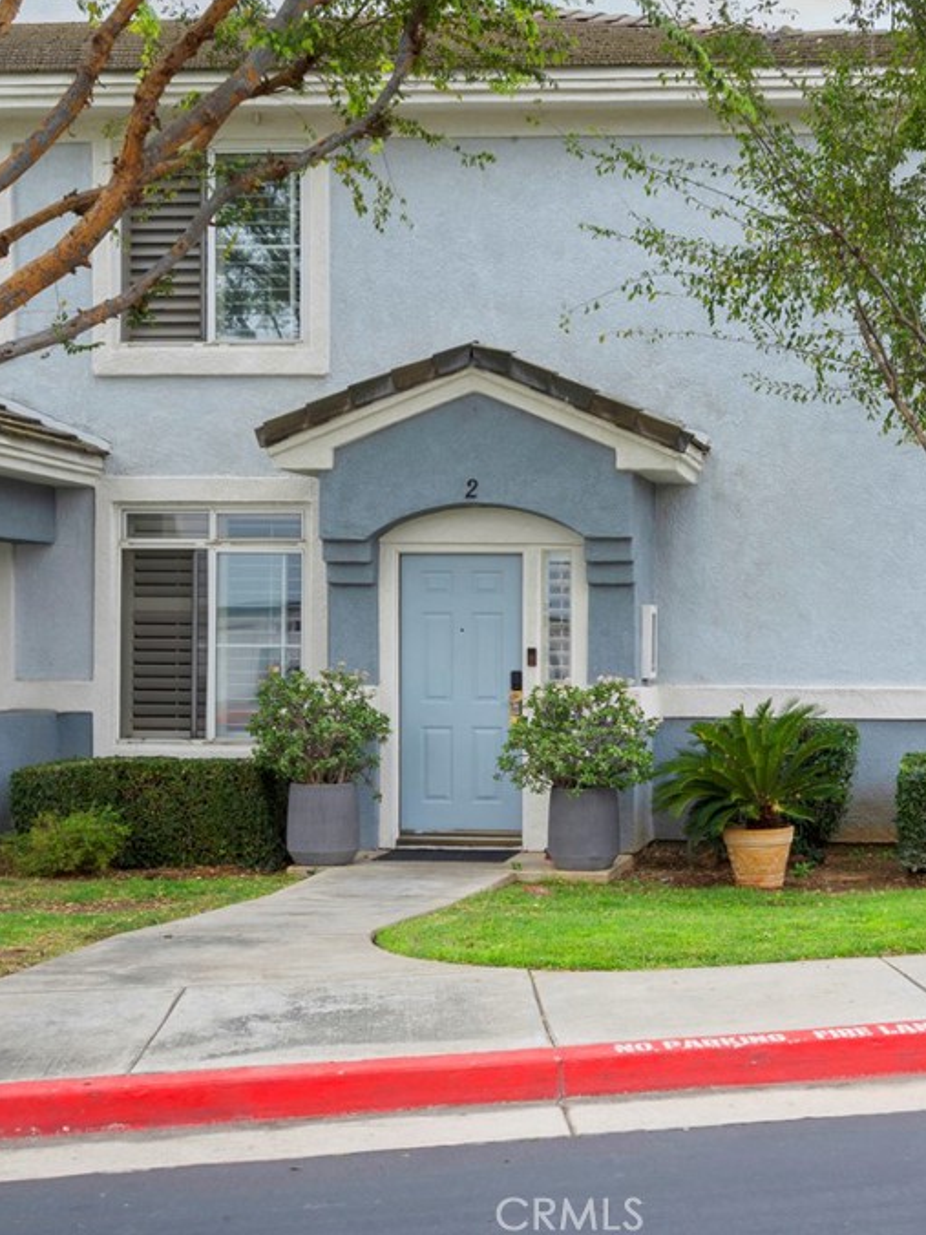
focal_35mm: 51
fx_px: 1819
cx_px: 785
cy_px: 617
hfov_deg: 27.8
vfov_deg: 37.5
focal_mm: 35
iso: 80
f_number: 22
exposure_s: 1/1.25
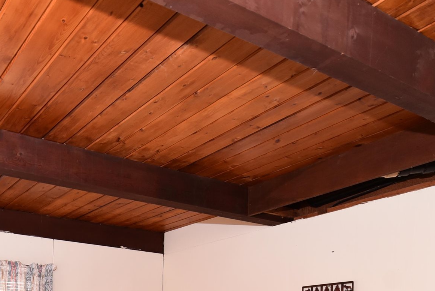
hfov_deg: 45.2
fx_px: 447
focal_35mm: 37
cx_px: 16
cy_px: 371
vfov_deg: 29.5
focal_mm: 14
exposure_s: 1/60
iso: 640
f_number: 4.5
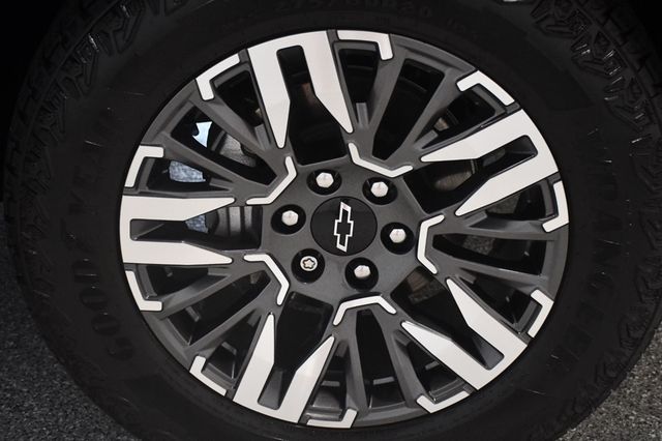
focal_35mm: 67
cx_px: 331
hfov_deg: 30.1
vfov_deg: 20.3
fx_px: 1231
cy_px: 220
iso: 3200
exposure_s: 1/60
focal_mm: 45
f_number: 4.5
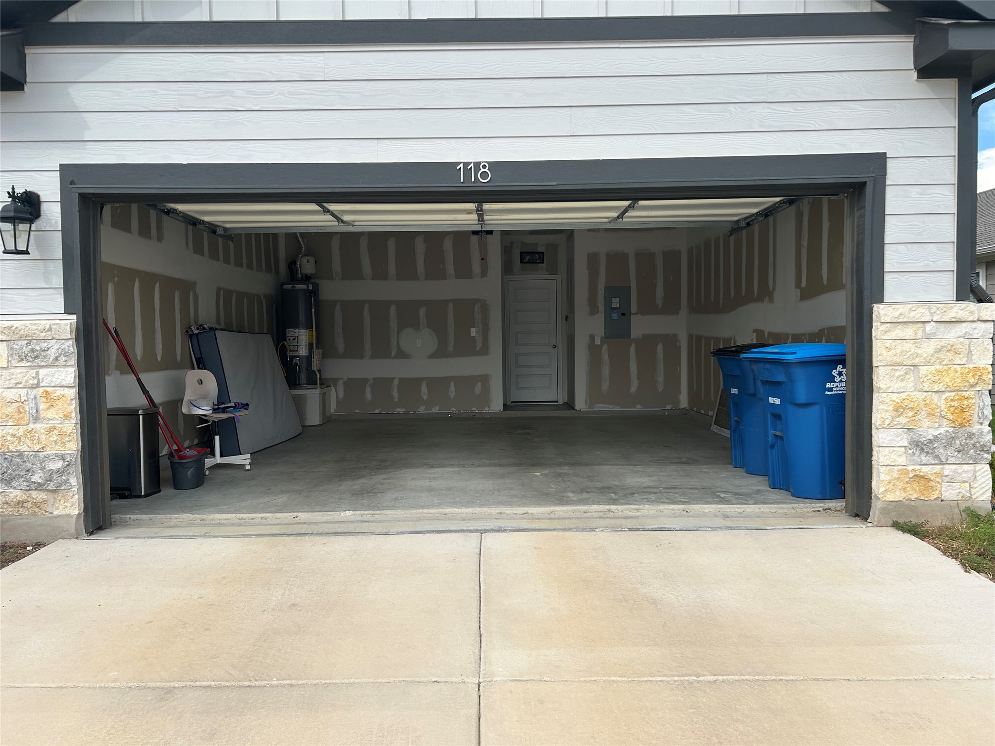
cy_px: 373
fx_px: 747
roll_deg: +1.0
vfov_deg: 53.1
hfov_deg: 67.3
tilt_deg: -2.8
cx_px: 498
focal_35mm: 26
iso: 50
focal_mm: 5.7
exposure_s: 1/2299
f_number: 1.5
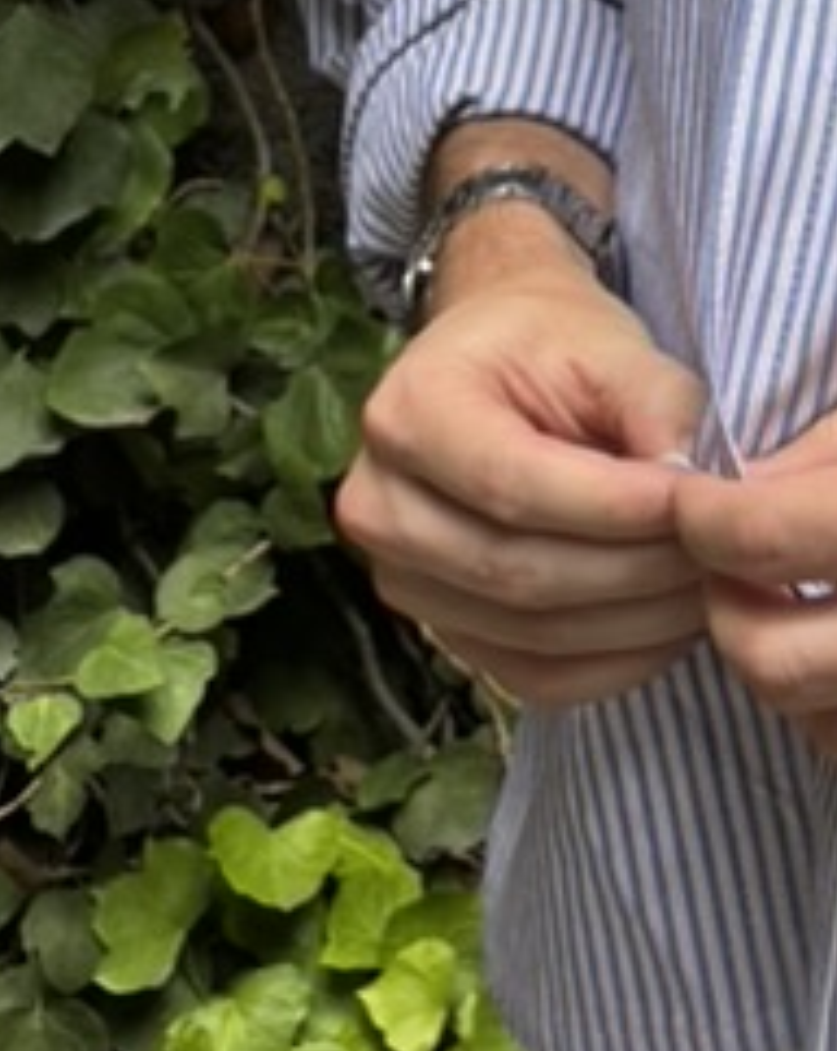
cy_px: -850
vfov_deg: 15.3
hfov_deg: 13.4
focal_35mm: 108
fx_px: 3353
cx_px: 1269
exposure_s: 1/121
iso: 40
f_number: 1.6
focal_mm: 5.96
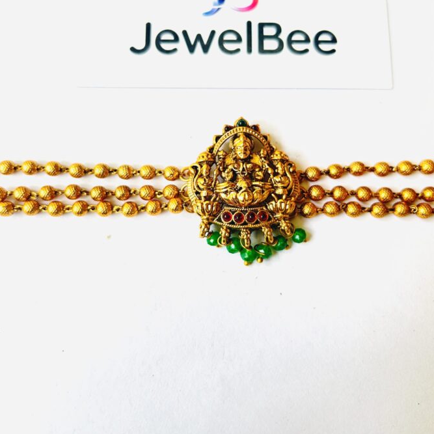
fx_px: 440
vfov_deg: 52.0
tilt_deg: -78.6
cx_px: 218
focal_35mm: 31
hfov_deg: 52.5
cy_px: 162
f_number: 1.5
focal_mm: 5.7
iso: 32
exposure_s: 1/100
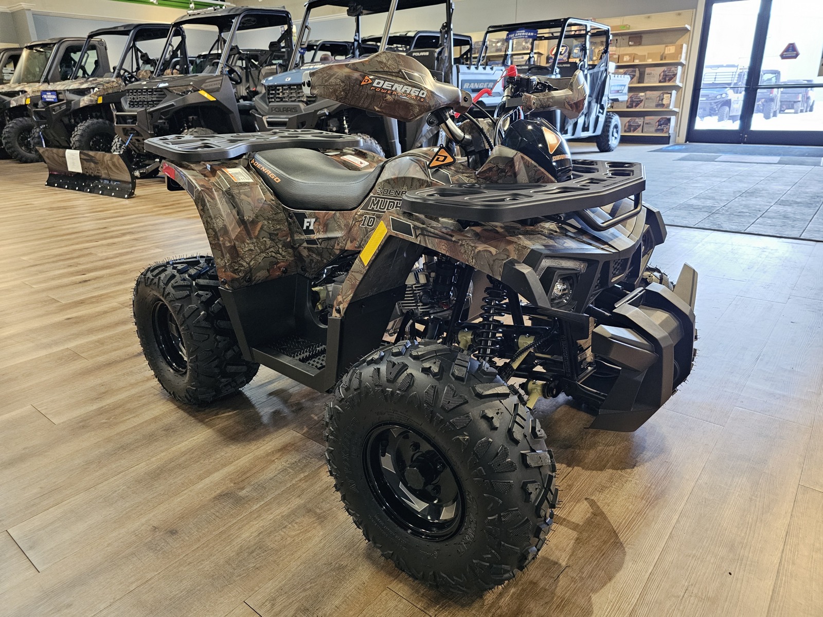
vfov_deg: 58.9
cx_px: 412
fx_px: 547
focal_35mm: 23
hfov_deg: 73.9
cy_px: 308
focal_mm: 6.3
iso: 800
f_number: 1.7
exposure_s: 1/120
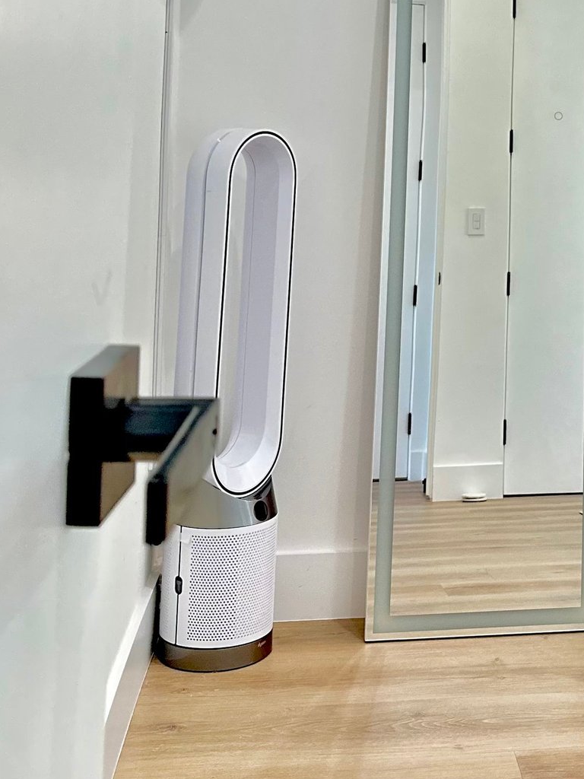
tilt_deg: +2.2
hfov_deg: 23.2
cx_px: 608
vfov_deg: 30.8
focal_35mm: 60
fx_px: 1350
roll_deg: -2.2
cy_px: 83
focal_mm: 6.86
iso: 200
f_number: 1.78
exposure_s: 1/60
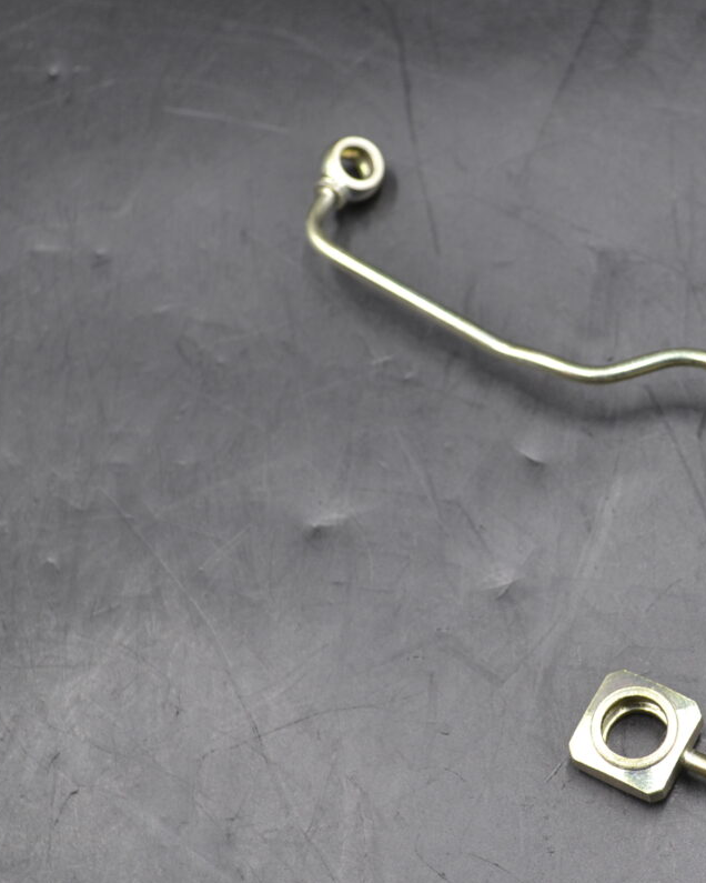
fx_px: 2220
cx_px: 596
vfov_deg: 22.5
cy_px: 443
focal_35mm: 85
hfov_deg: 17.9
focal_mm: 40
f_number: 5.3
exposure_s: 1/40
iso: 400
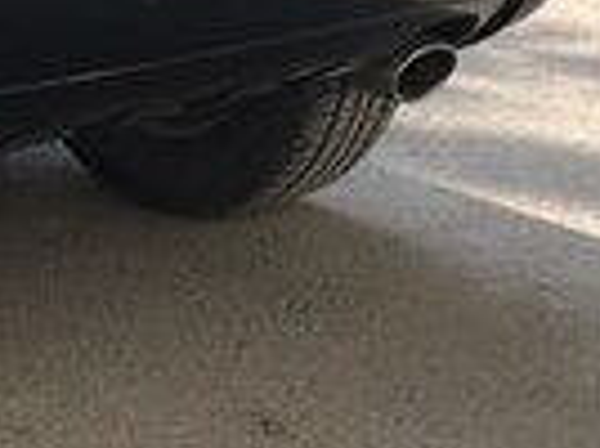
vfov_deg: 9.9
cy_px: -307
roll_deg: -1.9
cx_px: -31
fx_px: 2474
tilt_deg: -4.8
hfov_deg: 13.6
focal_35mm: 143
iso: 25
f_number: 2.2
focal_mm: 4.15
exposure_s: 1/384
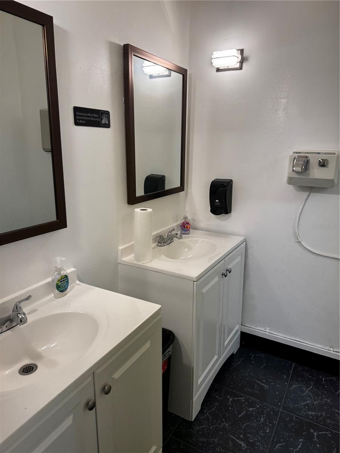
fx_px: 314
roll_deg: +2.5
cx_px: 170
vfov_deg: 71.6
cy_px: 226
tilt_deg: -10.9
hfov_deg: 56.8
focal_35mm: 24
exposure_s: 1/120
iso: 160
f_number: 1.78
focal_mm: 6.76
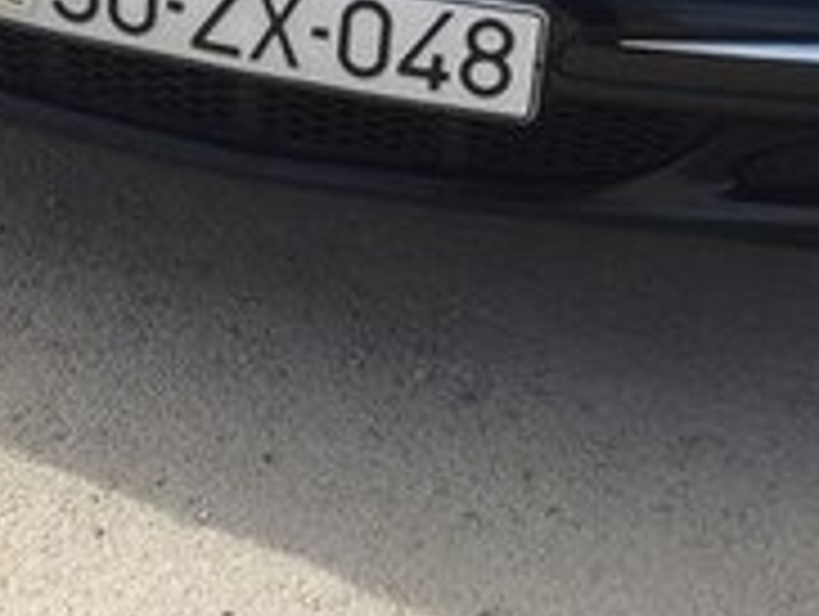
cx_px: 338
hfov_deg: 18.7
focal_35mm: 105
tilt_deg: -22.7
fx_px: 2488
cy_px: -286
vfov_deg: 13.4
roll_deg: -6.1
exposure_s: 1/879
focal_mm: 4.15
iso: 32
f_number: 2.2
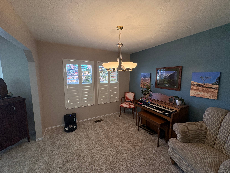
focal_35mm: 14
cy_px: 86
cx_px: 115
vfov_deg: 85.7
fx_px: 93
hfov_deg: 102.1
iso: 160
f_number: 2.2
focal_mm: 2.22
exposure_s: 1/120
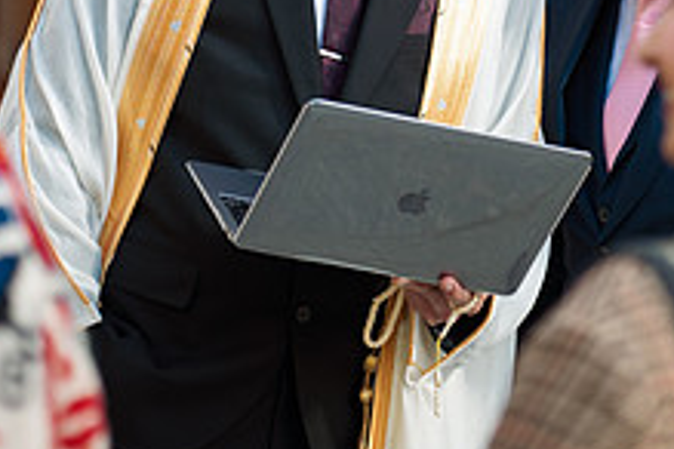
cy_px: -118
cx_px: 206
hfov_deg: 8.4
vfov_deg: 5.6
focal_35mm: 244
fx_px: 4568
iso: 200
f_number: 2.8
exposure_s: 1/500
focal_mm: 92
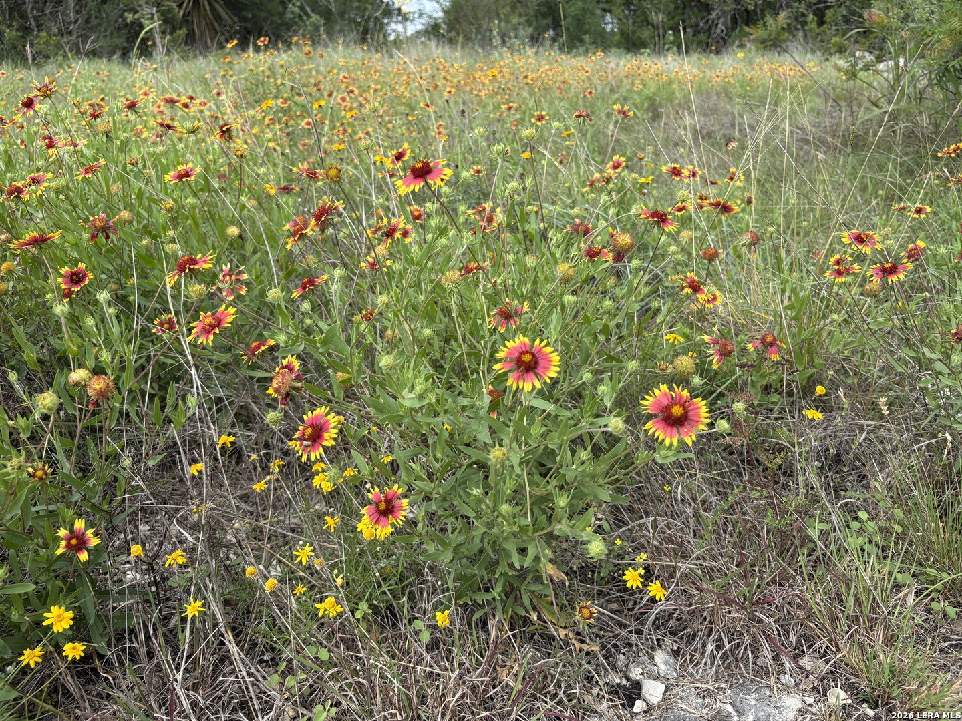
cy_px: 360
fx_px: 723
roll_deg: -0.5
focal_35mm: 26
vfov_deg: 53.1
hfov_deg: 67.3
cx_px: 481
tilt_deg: -22.6
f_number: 1.6
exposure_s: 1/782
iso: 50
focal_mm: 5.96
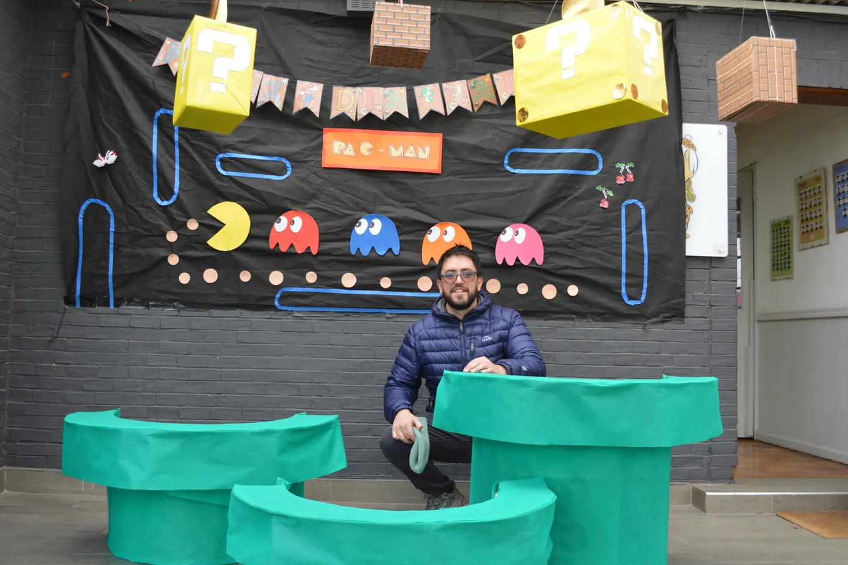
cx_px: 420
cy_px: 279
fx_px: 801
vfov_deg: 38.9
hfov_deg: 55.8
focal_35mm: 34
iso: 400
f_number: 4.5
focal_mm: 22
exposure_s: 1/80
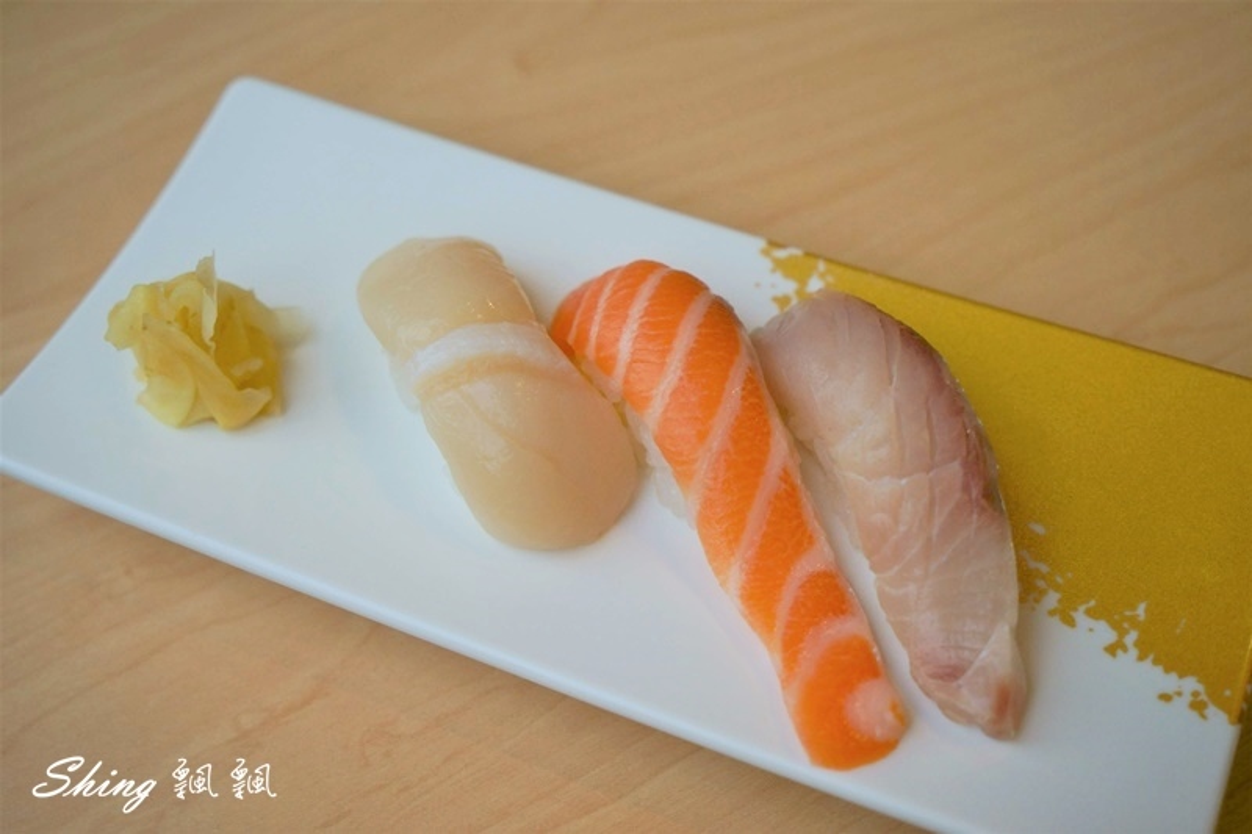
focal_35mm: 49
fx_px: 1704
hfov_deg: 40.4
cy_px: 417
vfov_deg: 27.5
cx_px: 626
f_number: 5
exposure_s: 1/2000
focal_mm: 49
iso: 1000
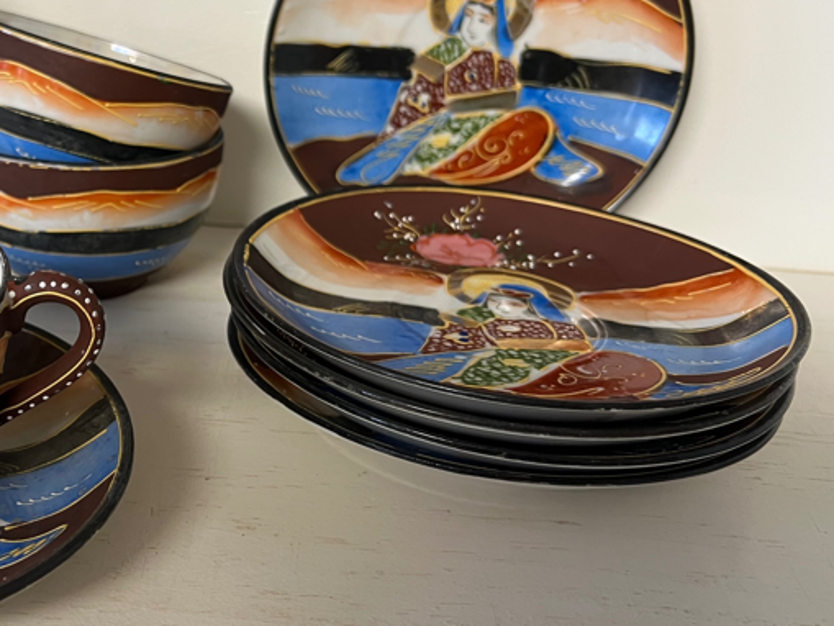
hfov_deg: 39.0
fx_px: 1109
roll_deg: -1.0
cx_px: 125
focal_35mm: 46
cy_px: 253
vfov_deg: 31.4
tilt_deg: -21.0
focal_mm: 5.7
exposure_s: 1/50
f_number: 1.5
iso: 125
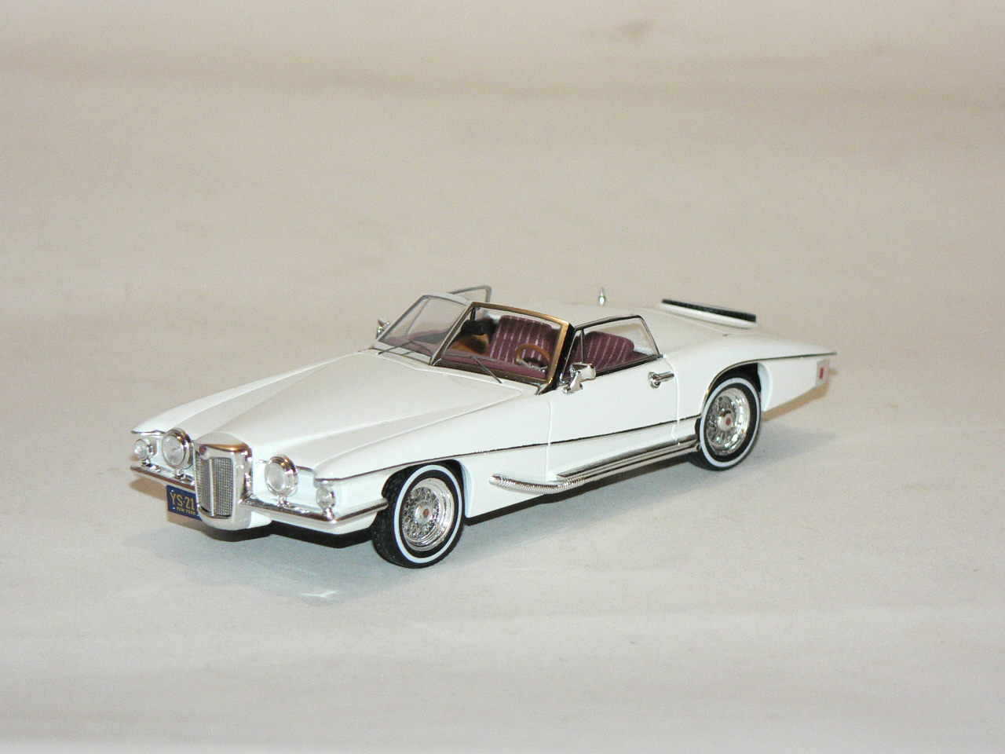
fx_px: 3774
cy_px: 377
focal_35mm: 130
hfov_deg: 15.2
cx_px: 502
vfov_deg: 11.4
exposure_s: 1/60
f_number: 3.2
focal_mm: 21.6
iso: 400
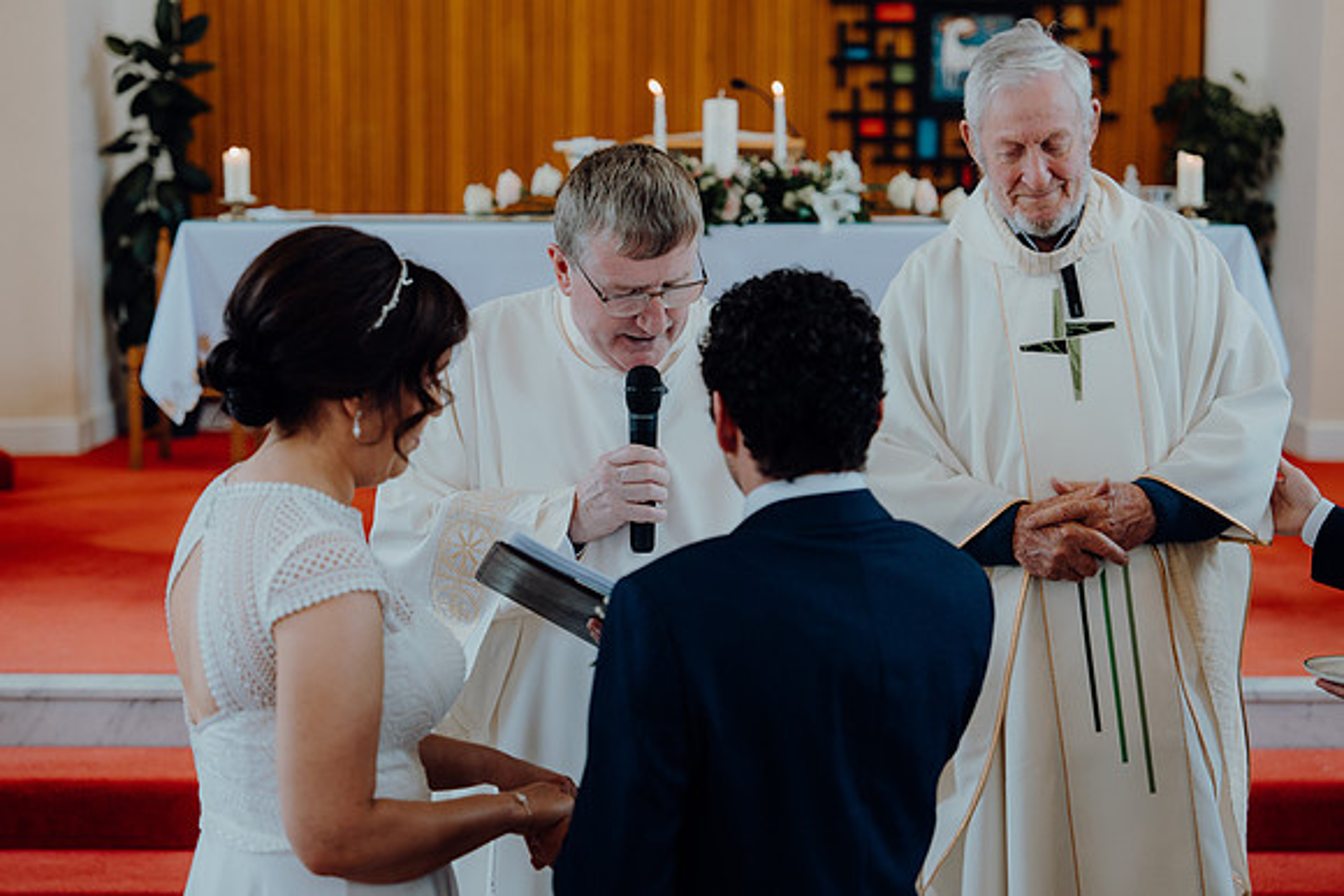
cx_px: 672
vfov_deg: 21.3
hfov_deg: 31.4
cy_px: 448
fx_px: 2390
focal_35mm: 64
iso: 500
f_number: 2.8
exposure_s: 1/200
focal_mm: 64
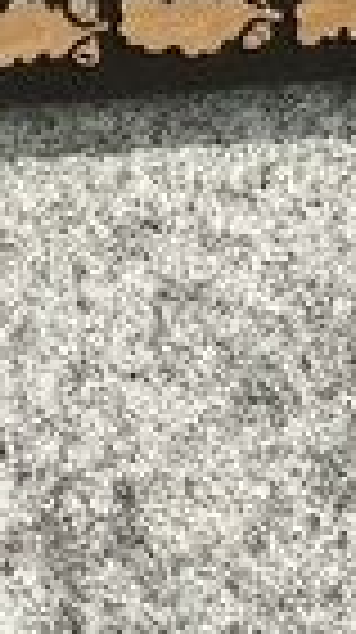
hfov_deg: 6.7
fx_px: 3013
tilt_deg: -10.4
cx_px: 14
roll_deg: +0.1
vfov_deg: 10.6
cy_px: -809
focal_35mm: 179
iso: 25
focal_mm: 4.15
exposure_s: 1/1040
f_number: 2.2
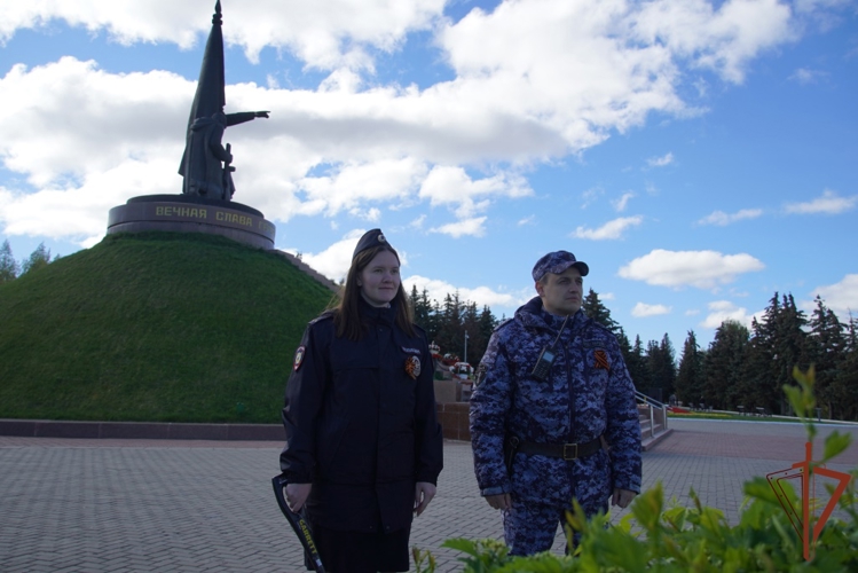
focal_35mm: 32
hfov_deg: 59.5
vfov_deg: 41.7
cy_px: 286
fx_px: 751
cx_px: 429
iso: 100
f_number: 4.5
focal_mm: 21
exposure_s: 1/640
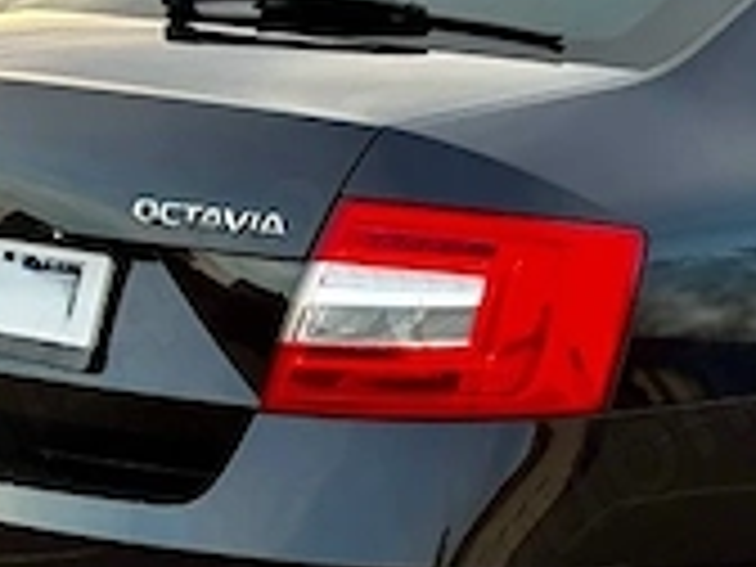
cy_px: 410
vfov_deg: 8.7
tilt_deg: -10.2
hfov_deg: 11.3
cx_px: 918
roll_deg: -1.7
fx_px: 3735
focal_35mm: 171
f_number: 1.78
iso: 80
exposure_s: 1/400
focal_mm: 6.76
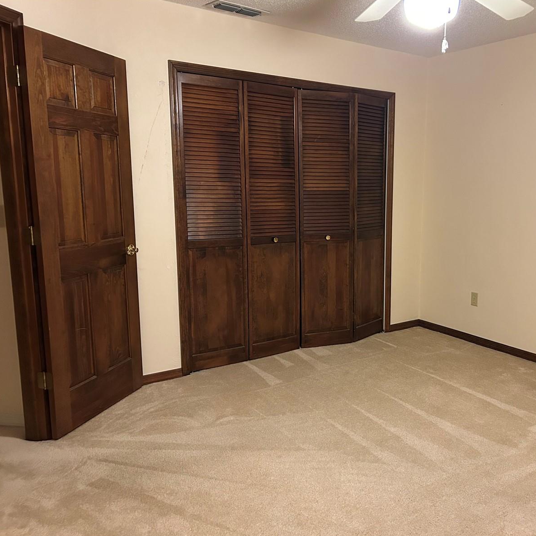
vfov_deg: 52.5
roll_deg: -0.2
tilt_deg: -8.9
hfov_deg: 51.7
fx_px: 543
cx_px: 353
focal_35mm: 31
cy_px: 268
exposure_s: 1/40
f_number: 1.5
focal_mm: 5.7
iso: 500
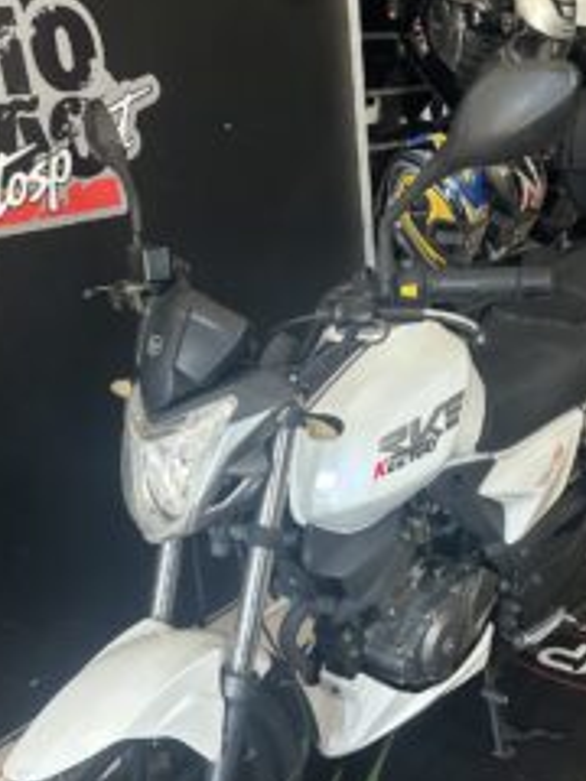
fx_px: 903
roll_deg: +5.4
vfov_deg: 44.6
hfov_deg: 35.9
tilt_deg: -27.6
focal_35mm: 40
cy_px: 618
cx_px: 309
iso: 250
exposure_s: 1/60
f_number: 1.78
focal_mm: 6.86
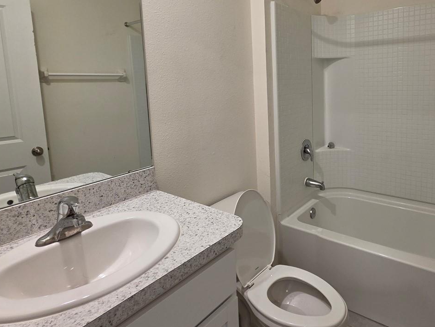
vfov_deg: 59.9
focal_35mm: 22
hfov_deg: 75.0
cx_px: 274
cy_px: 114
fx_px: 276
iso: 200
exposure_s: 1/120
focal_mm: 2.2
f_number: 1.9
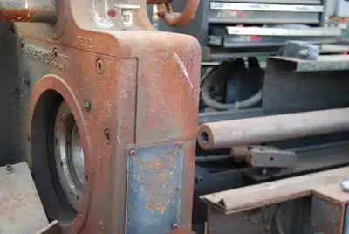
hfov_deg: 37.8
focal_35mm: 52
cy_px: 117
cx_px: 174
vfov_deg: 25.8
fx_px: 510
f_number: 4.5
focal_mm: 35
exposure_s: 1/60
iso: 200
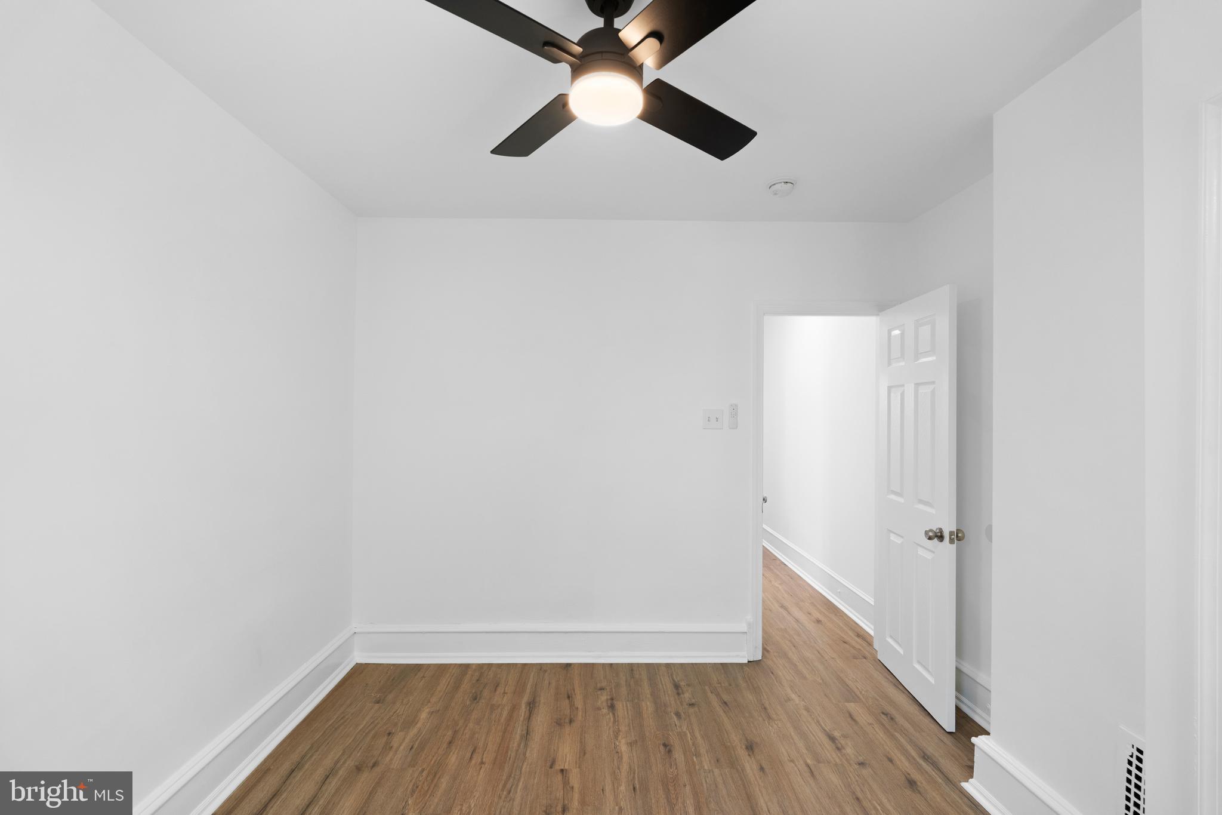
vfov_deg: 73.7
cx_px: 611
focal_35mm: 16
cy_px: 408
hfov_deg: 96.7
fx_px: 543
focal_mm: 16
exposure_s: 1/15
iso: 640
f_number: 5.6
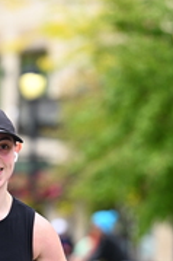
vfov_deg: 5.4
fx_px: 2773
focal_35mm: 384
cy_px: 217
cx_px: -17
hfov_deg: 3.6
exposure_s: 1/2000
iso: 640
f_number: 2.8
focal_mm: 125
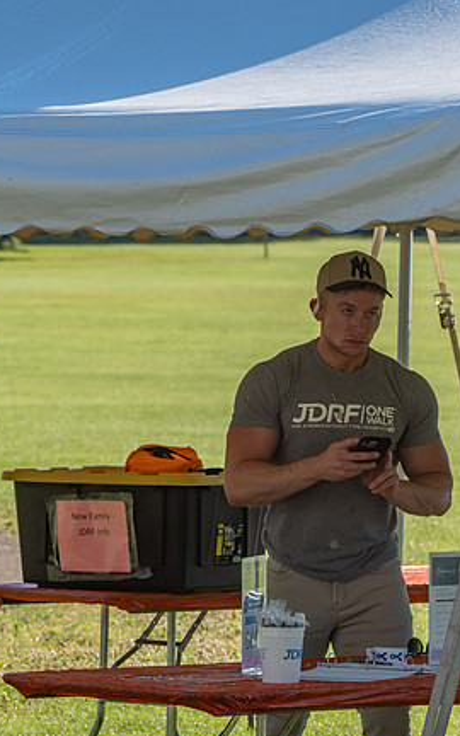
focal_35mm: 316
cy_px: 369
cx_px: 334
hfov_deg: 4.2
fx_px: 6338
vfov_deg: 6.6
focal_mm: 111
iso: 200
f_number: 7.1
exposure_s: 1/500
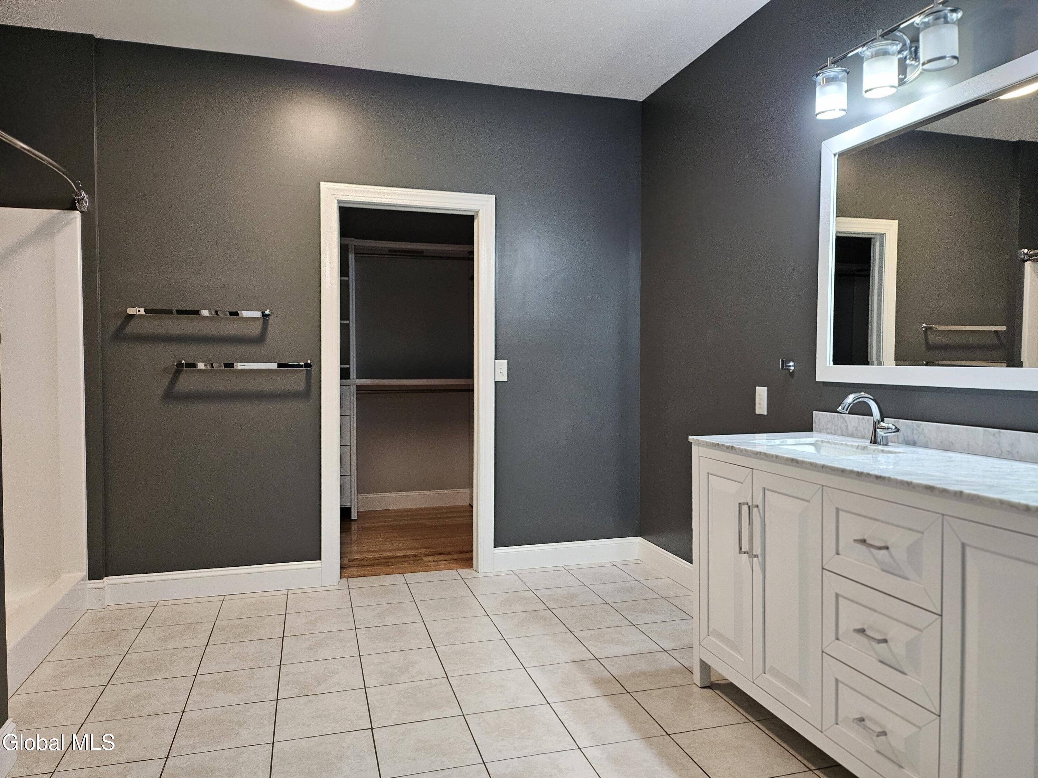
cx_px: 519
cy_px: 389
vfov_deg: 56.8
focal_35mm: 24
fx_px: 720
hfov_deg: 71.6
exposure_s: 1/120
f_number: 1.8
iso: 640
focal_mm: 5
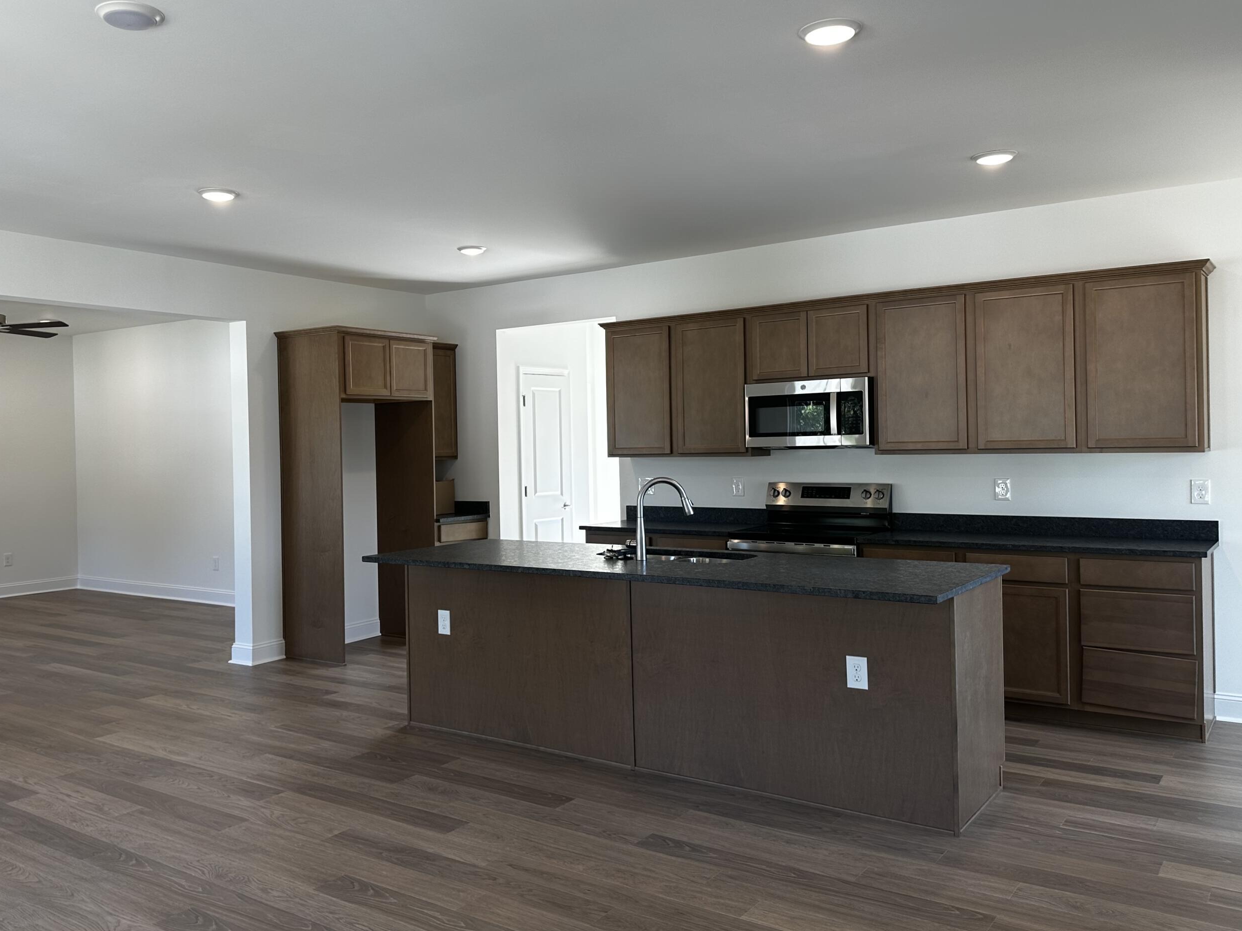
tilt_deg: +0.1
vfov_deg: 48.2
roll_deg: +1.4
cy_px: 450
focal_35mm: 29
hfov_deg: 61.2
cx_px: 508
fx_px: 1040
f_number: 1.78
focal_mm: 6.86
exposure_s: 1/120
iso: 64
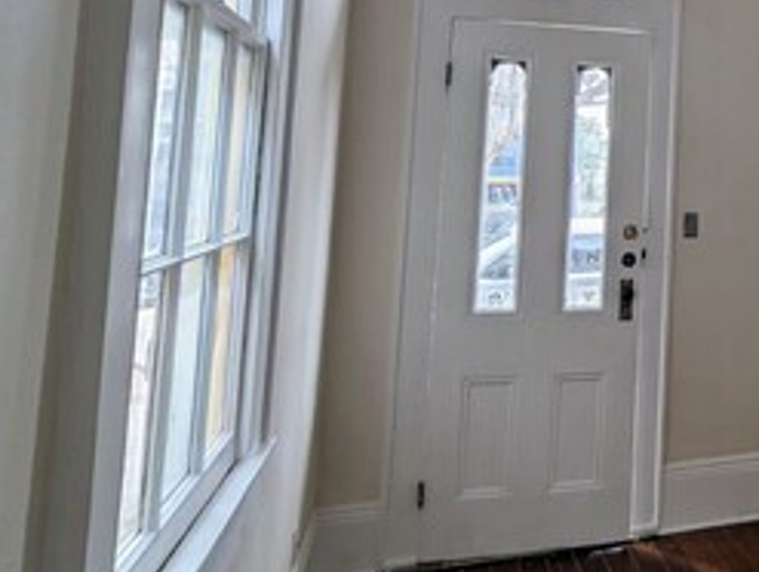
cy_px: 92
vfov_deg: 38.8
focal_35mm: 35
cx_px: 771
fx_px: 769
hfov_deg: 44.2
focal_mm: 1.95
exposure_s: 1/181
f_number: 2.2
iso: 50
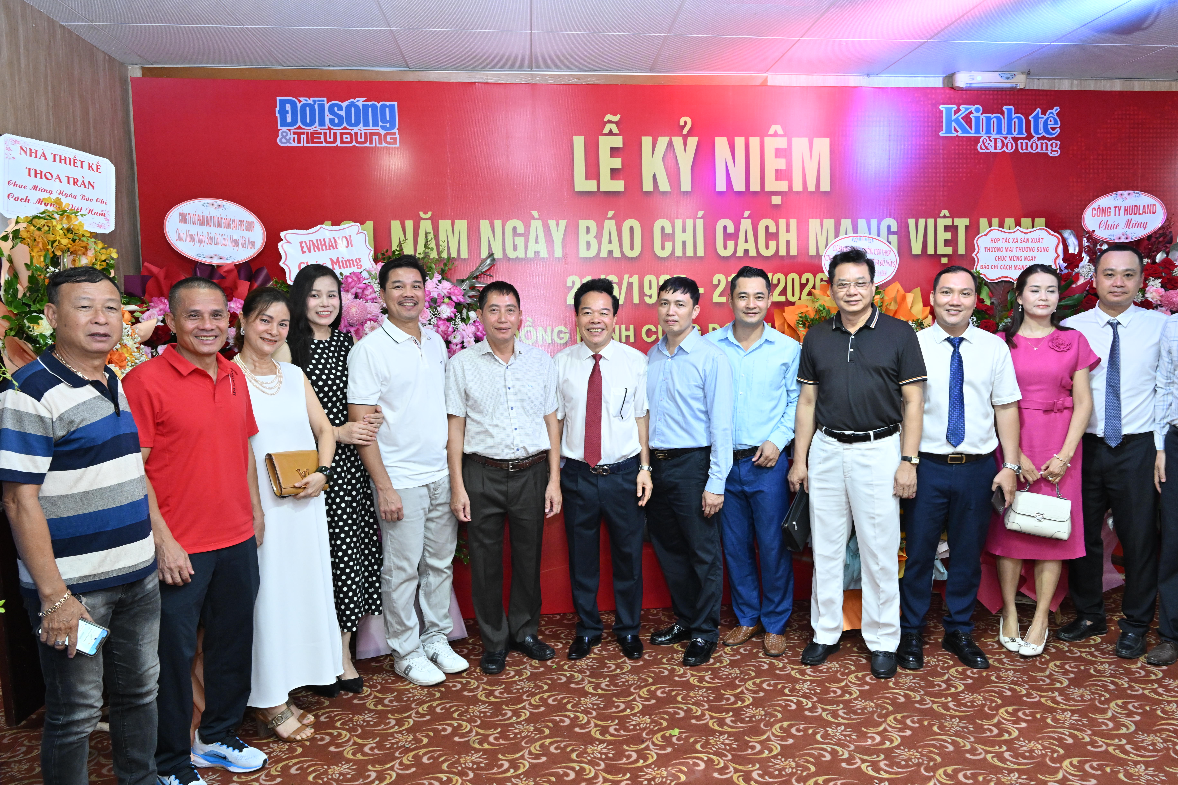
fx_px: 883
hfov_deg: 67.3
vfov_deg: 47.9
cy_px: 412
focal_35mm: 27
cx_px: 640
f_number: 6.3
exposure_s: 1/100
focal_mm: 24
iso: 1600
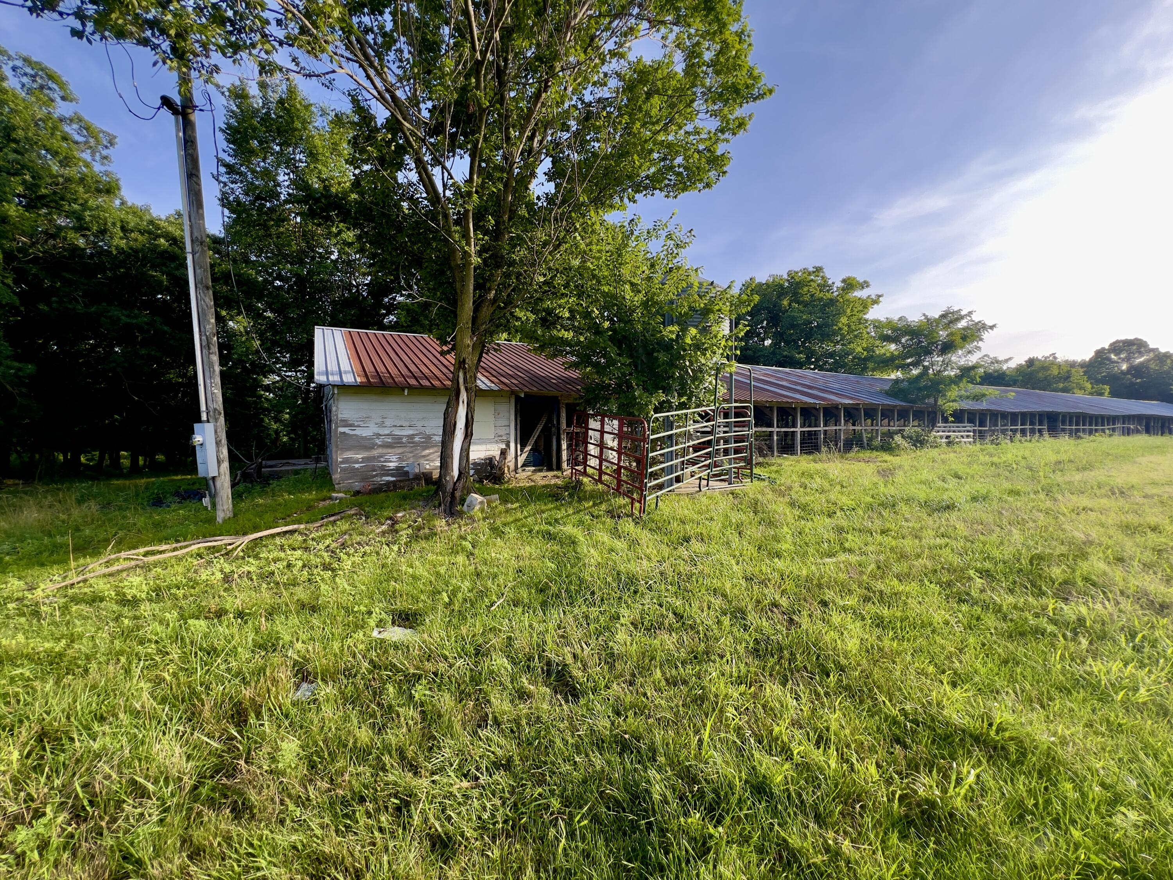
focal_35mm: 13
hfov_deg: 106.2
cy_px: 440
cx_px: 586
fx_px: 441
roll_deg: +0.5
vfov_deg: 89.9
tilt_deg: -2.2
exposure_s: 1/229
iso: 32
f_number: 1.8
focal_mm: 1.57
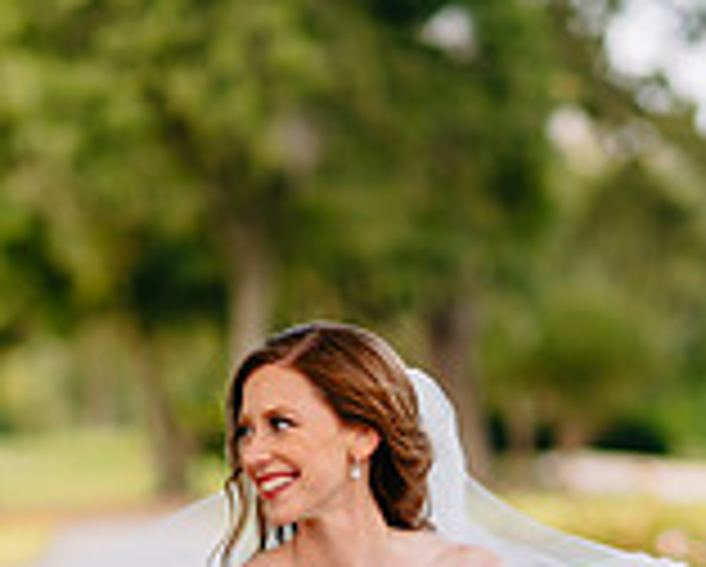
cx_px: 340
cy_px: 936
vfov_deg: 6.7
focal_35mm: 228
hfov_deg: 8.5
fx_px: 4770
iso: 100
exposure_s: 1/400
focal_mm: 85
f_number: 2
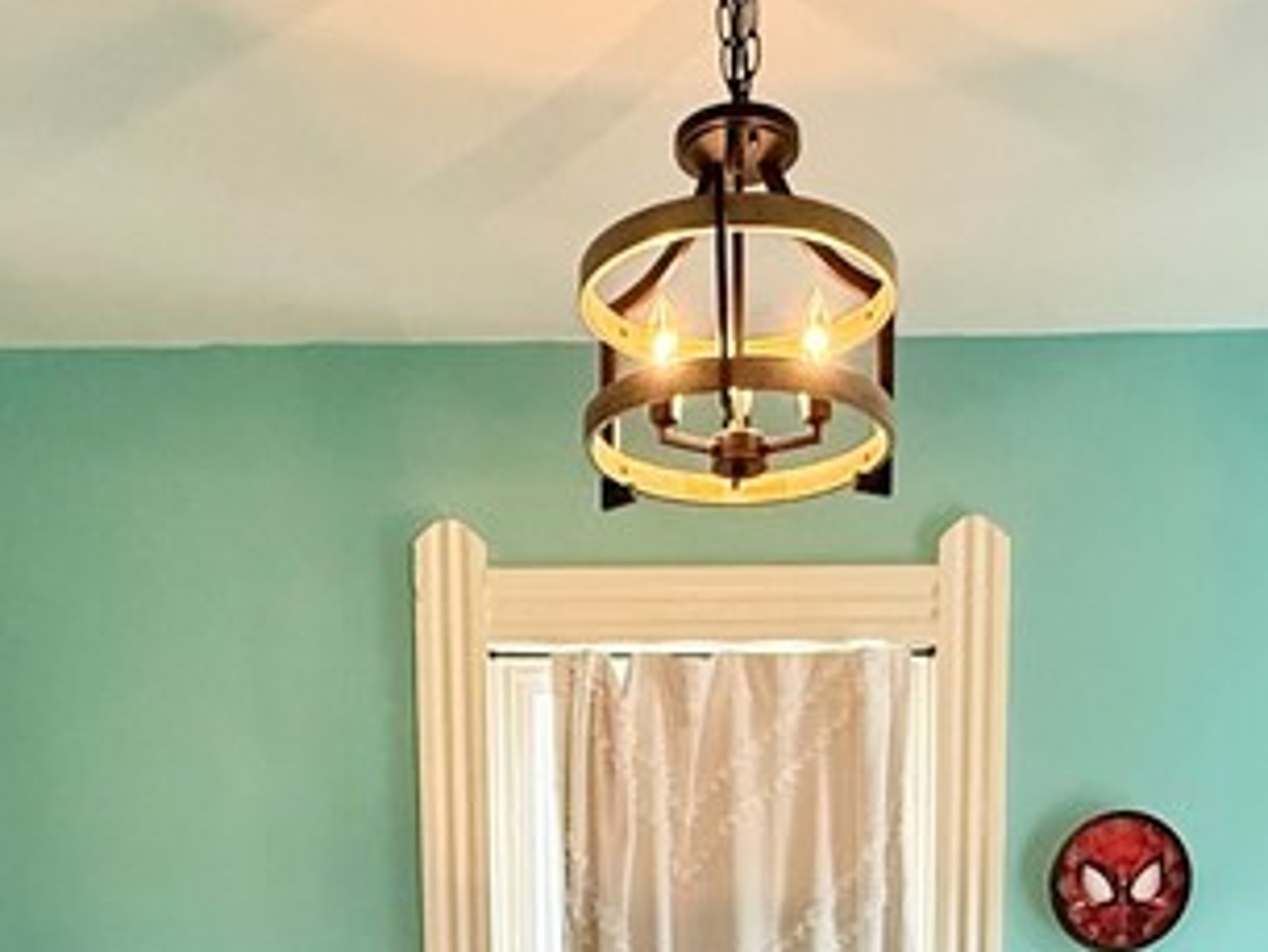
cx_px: 698
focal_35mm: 47
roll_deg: +0.0
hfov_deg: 40.4
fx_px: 1722
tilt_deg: -7.8
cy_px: 1368
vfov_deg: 24.9
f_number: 2.2
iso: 250
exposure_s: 1/60
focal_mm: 2.22
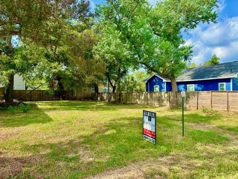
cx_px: 119
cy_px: 90
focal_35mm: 24
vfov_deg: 56.8
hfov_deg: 71.6
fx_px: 165
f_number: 1.78
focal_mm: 6.86
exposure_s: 1/1453
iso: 80
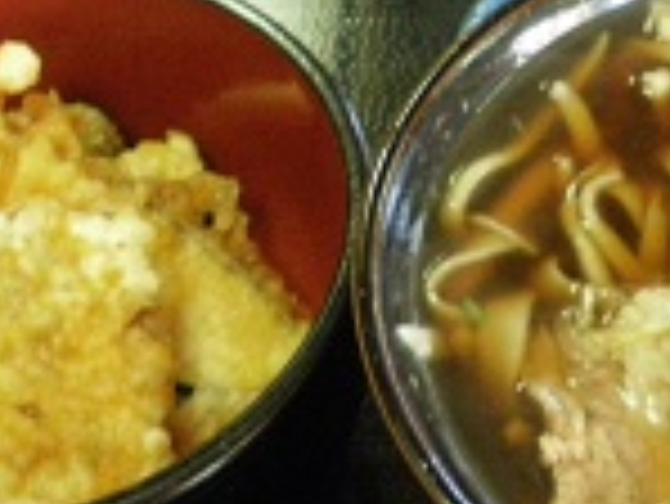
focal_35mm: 99
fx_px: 1918
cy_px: 212
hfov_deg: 19.6
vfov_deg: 15.0
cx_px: 549
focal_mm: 6.3
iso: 800
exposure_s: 1/25
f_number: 3.5
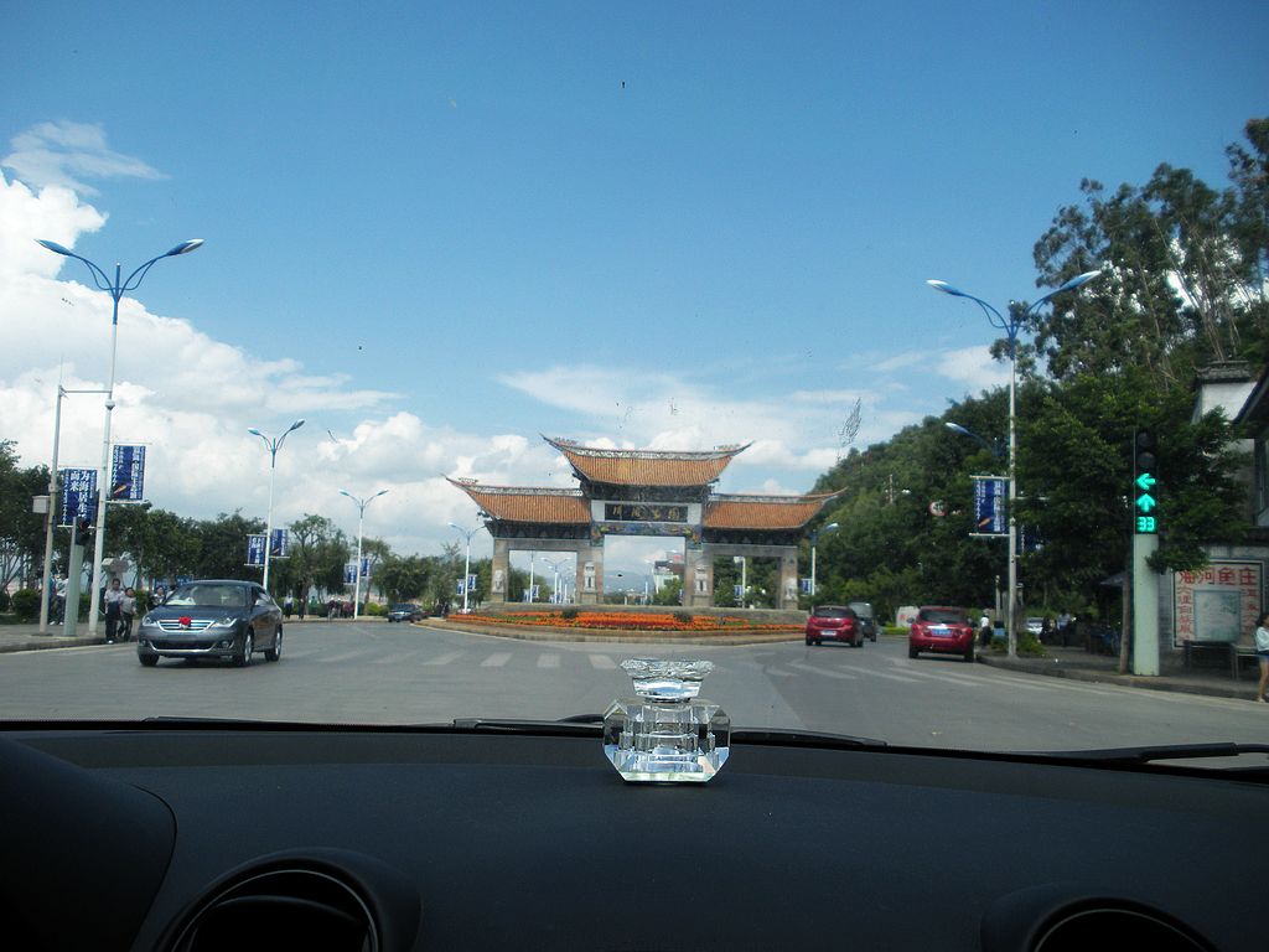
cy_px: 476
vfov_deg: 39.7
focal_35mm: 36
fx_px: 1320
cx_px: 634
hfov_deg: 51.4
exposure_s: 1/458
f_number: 3.5
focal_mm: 6.3
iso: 64
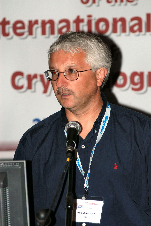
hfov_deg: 5.9
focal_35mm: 232
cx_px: 76
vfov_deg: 8.9
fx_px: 1465
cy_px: 113
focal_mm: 155
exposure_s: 1/60
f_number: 4
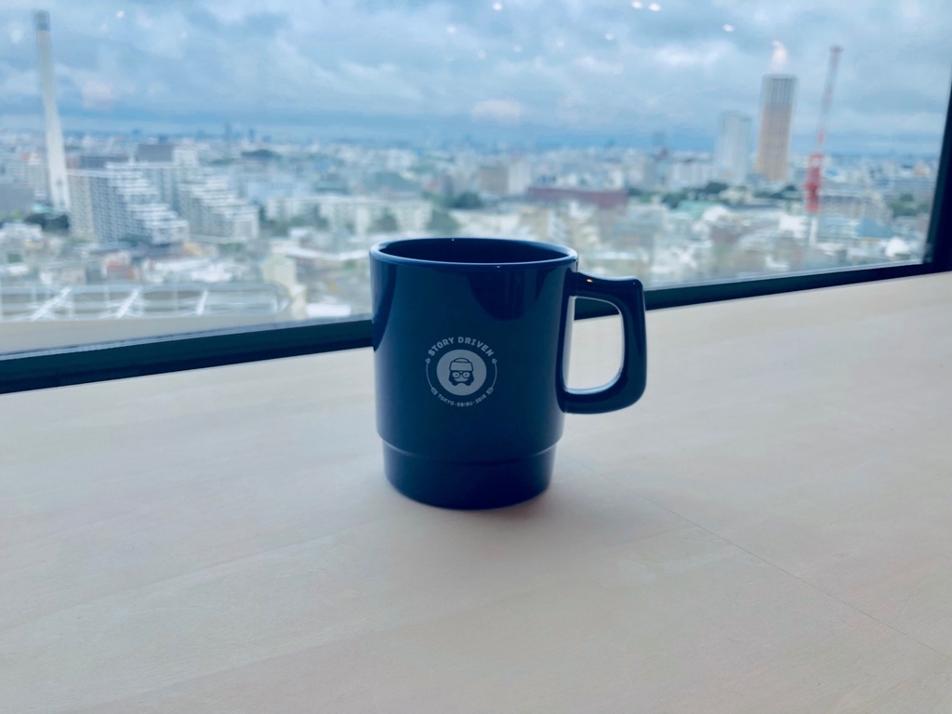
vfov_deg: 49.7
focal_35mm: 28
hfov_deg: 63.4
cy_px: 357
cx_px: 476
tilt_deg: -15.1
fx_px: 770
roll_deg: -1.7
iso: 32
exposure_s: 1/120
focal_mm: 4
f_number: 1.8
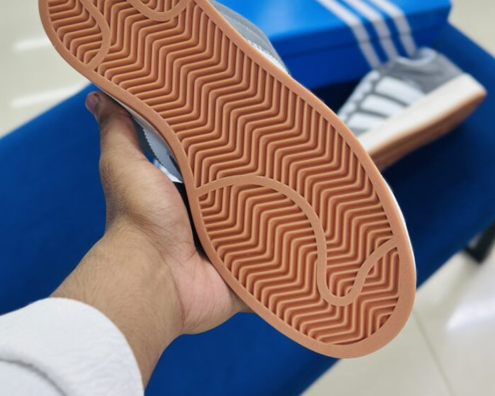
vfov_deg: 24.2
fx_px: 923
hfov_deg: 30.0
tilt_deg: -55.6
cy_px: 162
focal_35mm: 63
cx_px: 248
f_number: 1.78
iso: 80
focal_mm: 6.86
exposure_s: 1/100
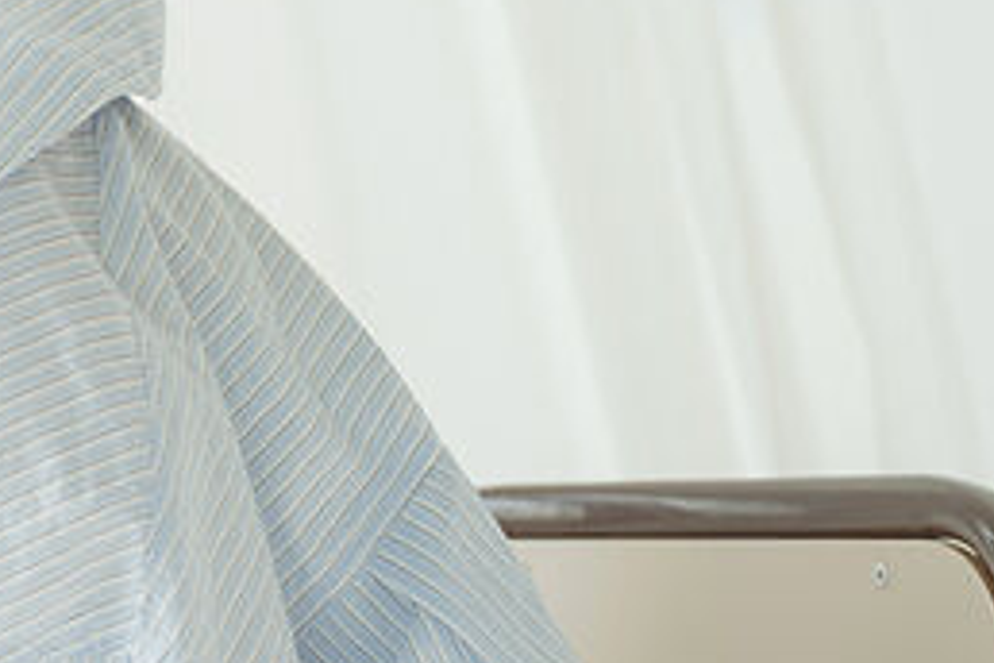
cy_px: 210
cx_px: -551
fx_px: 3479
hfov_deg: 14.9
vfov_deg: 10.9
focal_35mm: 126
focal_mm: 37
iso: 100
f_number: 2.8
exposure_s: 1/160
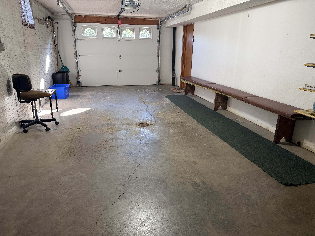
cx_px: 158
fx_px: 218
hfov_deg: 71.6
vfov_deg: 56.8
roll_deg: -0.4
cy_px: 118
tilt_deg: -17.3
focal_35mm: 24
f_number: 1.78
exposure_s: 1/120
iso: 160
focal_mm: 6.76
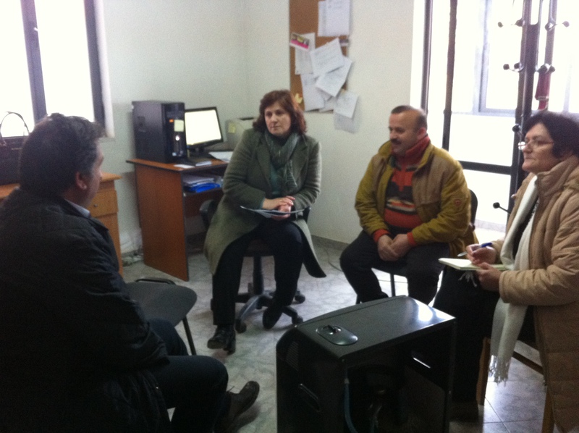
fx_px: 585
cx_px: 290
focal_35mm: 35
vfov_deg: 40.6
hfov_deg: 52.7
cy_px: 216
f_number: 2.8
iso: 320
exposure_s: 1/15
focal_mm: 3.85
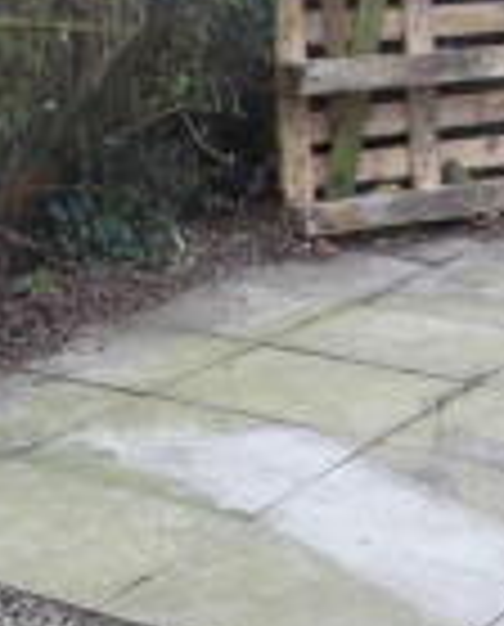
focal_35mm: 102
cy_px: 448
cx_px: -25
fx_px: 1894
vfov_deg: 18.7
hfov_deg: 14.9
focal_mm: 4.5
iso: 100
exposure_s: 1/100
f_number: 3
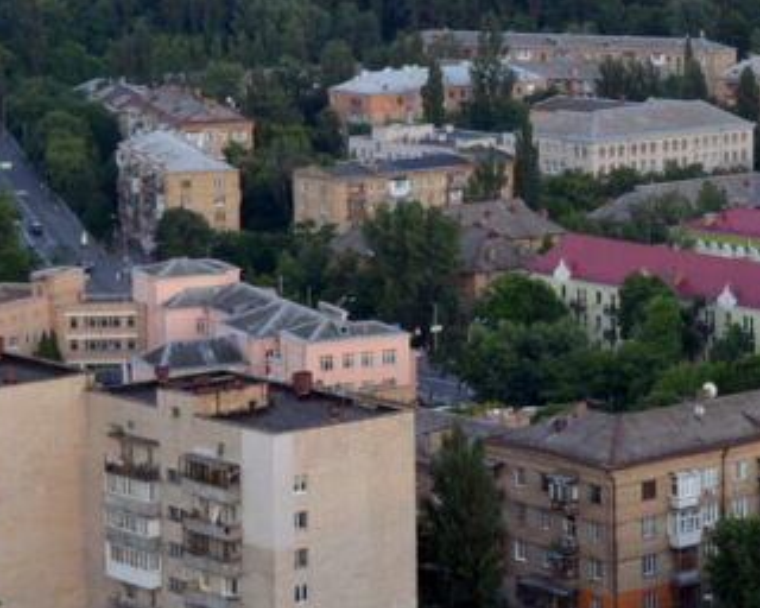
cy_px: -6
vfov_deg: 11.3
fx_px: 3037
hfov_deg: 13.6
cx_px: 1043
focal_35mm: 135
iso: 400
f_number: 8
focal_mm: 30
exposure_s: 1/125
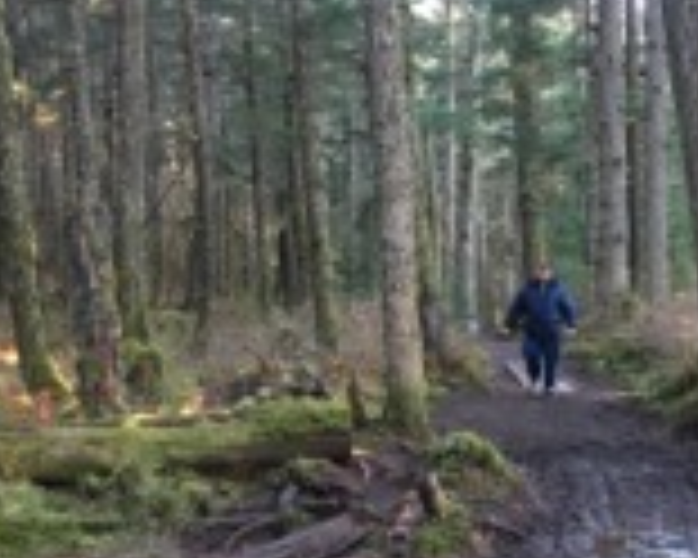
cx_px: 554
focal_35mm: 67
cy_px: 396
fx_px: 1384
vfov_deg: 22.7
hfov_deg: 27.8
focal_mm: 4.15
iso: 200
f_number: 2.2
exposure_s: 1/20
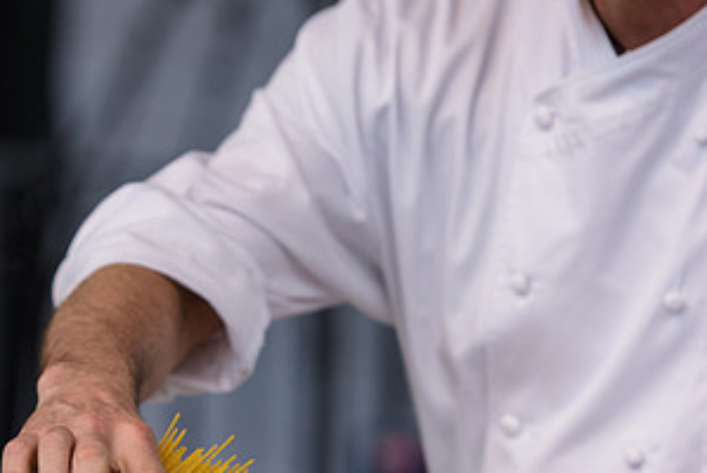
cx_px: 147
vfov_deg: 4.9
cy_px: 413
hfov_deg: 7.3
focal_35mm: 281
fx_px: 5524
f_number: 3.2
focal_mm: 145
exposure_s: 1/2000
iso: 250
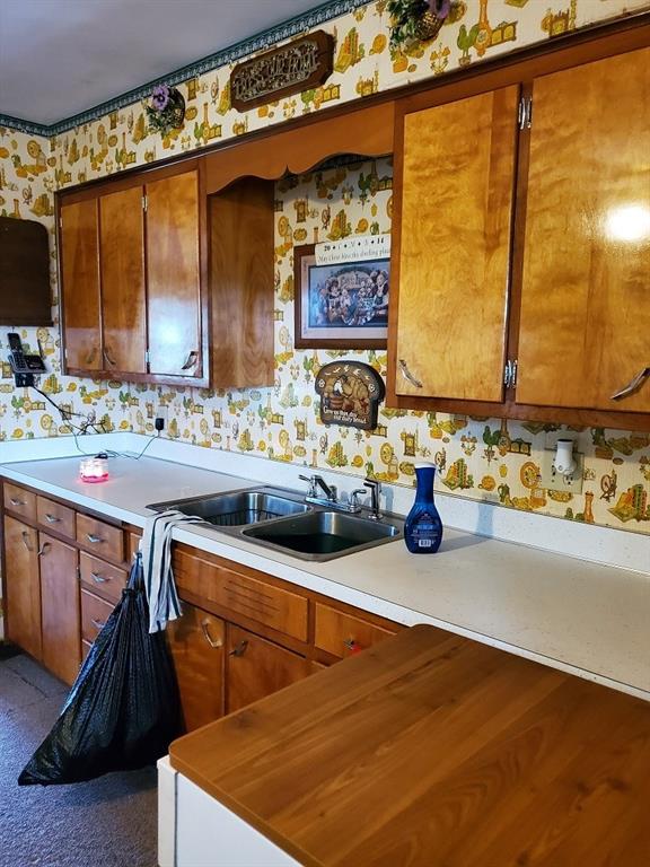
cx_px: 325
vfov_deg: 67.3
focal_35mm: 26
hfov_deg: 53.1
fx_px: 651
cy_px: 434
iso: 640
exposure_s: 1/39
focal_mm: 4.3
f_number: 1.5
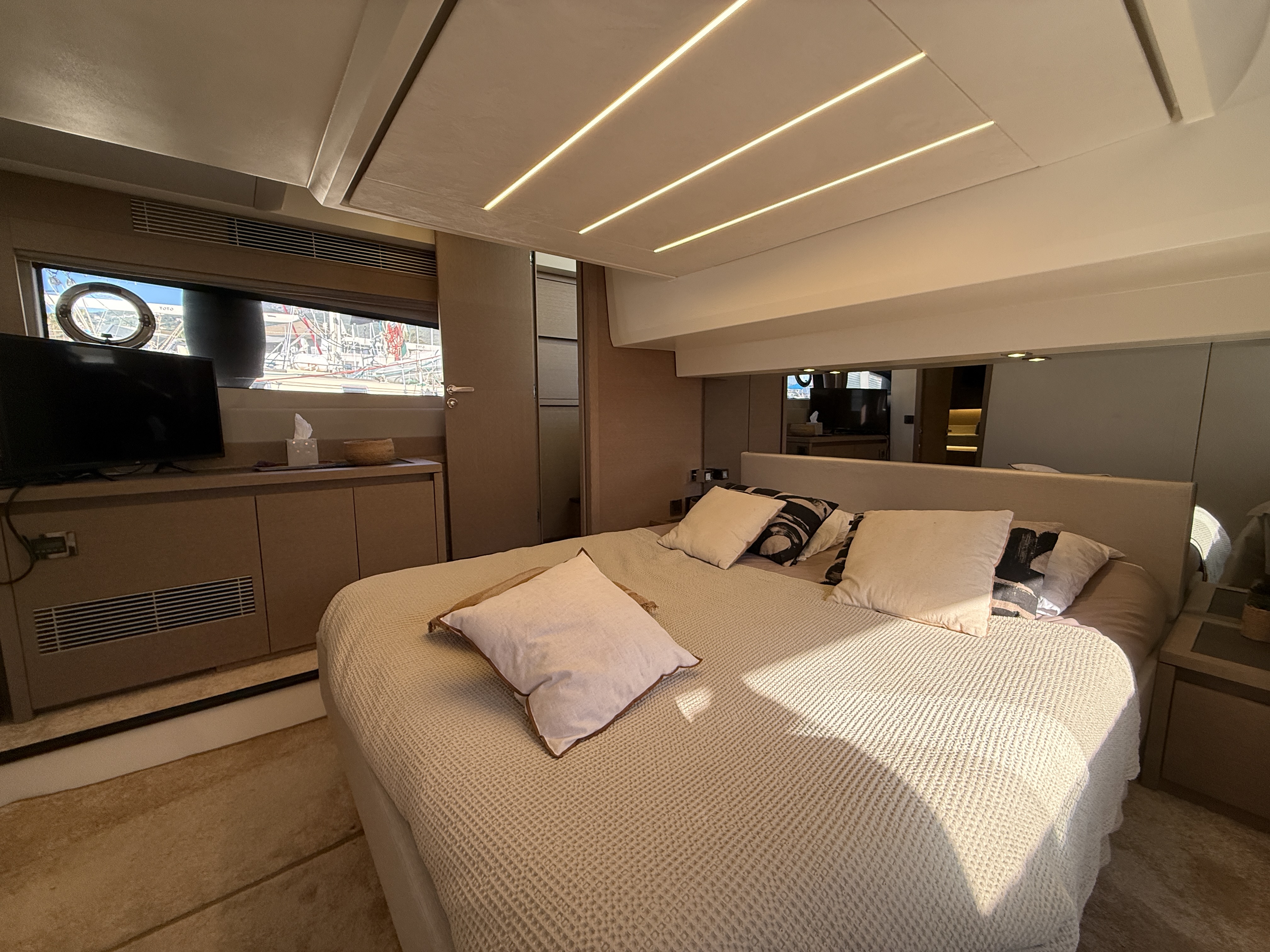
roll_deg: +0.1
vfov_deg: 85.7
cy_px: 476
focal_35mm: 14
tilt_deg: -6.4
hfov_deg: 102.1
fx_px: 514
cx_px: 635
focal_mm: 2.22
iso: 160
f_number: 2.2
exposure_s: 1/99
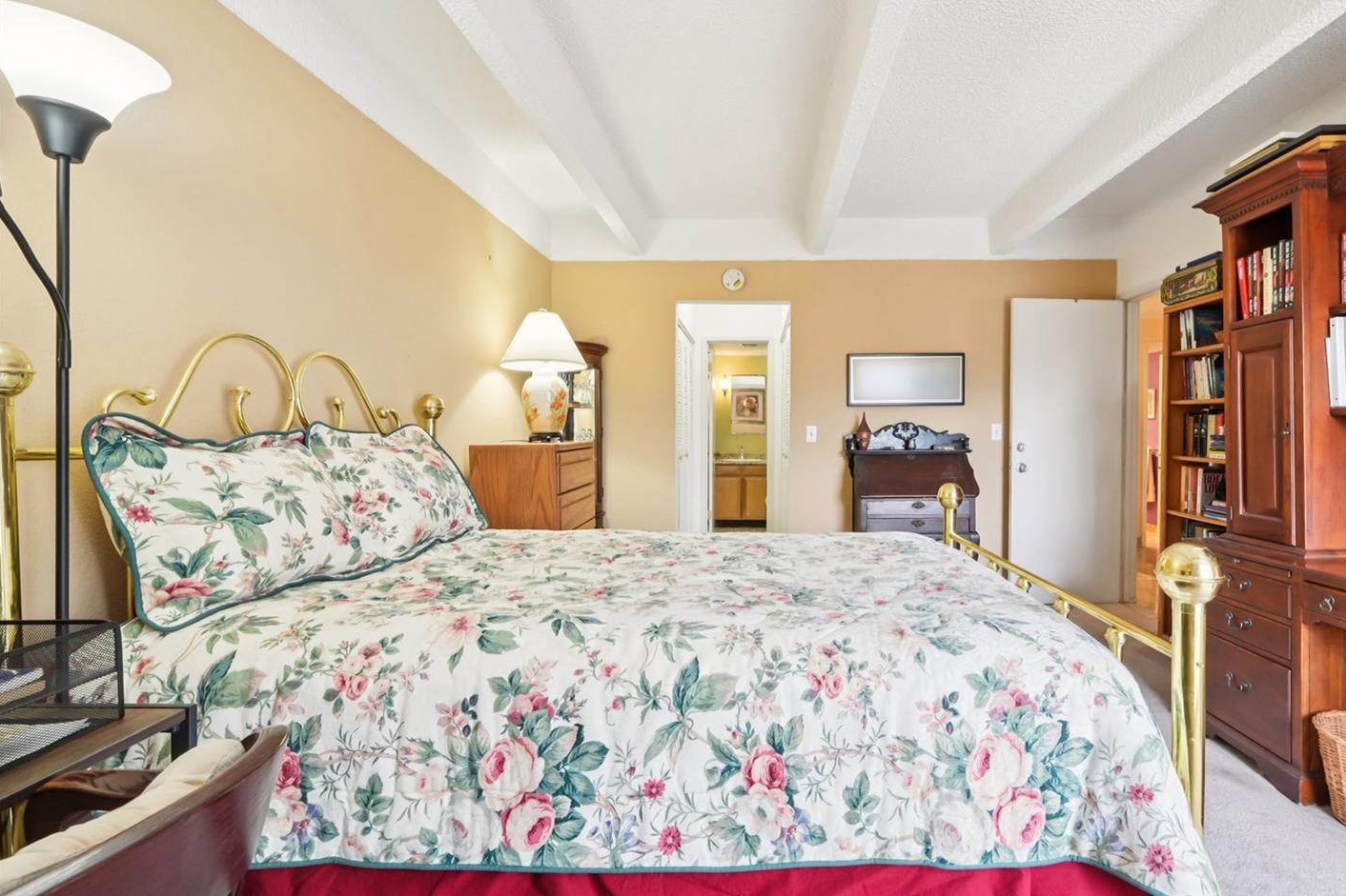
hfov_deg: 92.8
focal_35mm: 17
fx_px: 635
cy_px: 415
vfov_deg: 70.3
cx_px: 759
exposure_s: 1/8
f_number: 8
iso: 800
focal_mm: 10
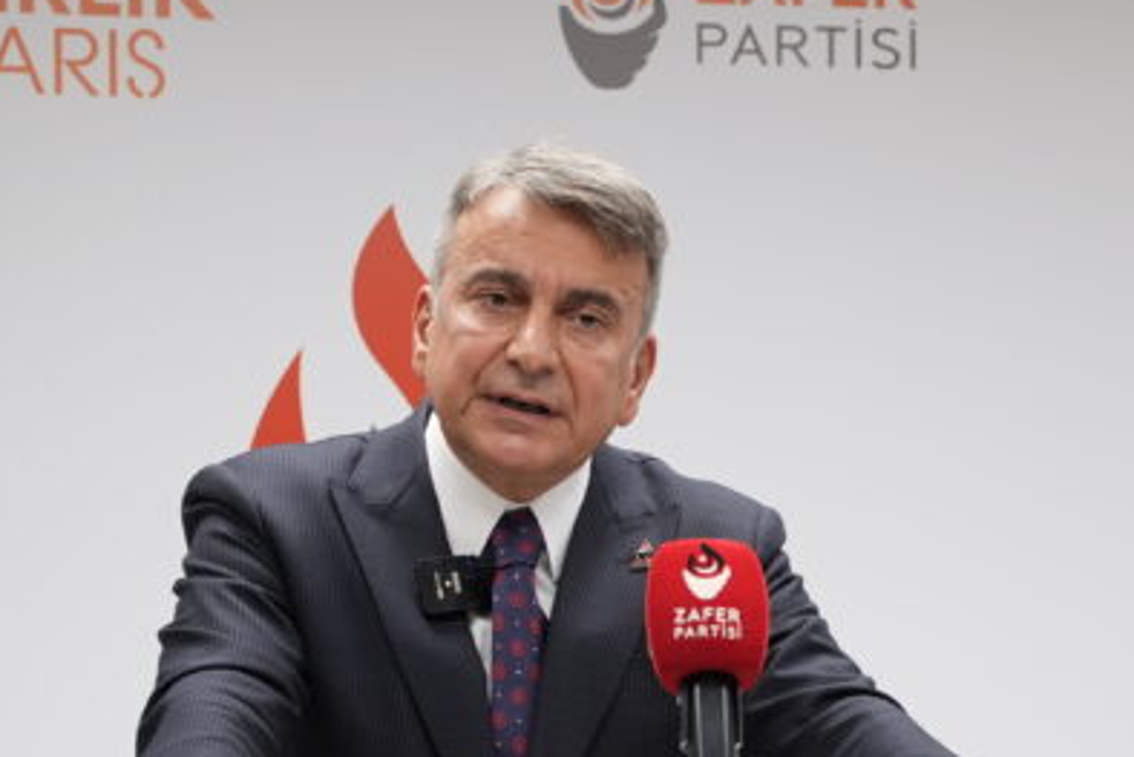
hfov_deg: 7.5
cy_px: 874
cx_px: 918
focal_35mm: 273
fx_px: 8602
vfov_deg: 5.0
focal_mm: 70
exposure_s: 1/100
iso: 250
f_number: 2.8
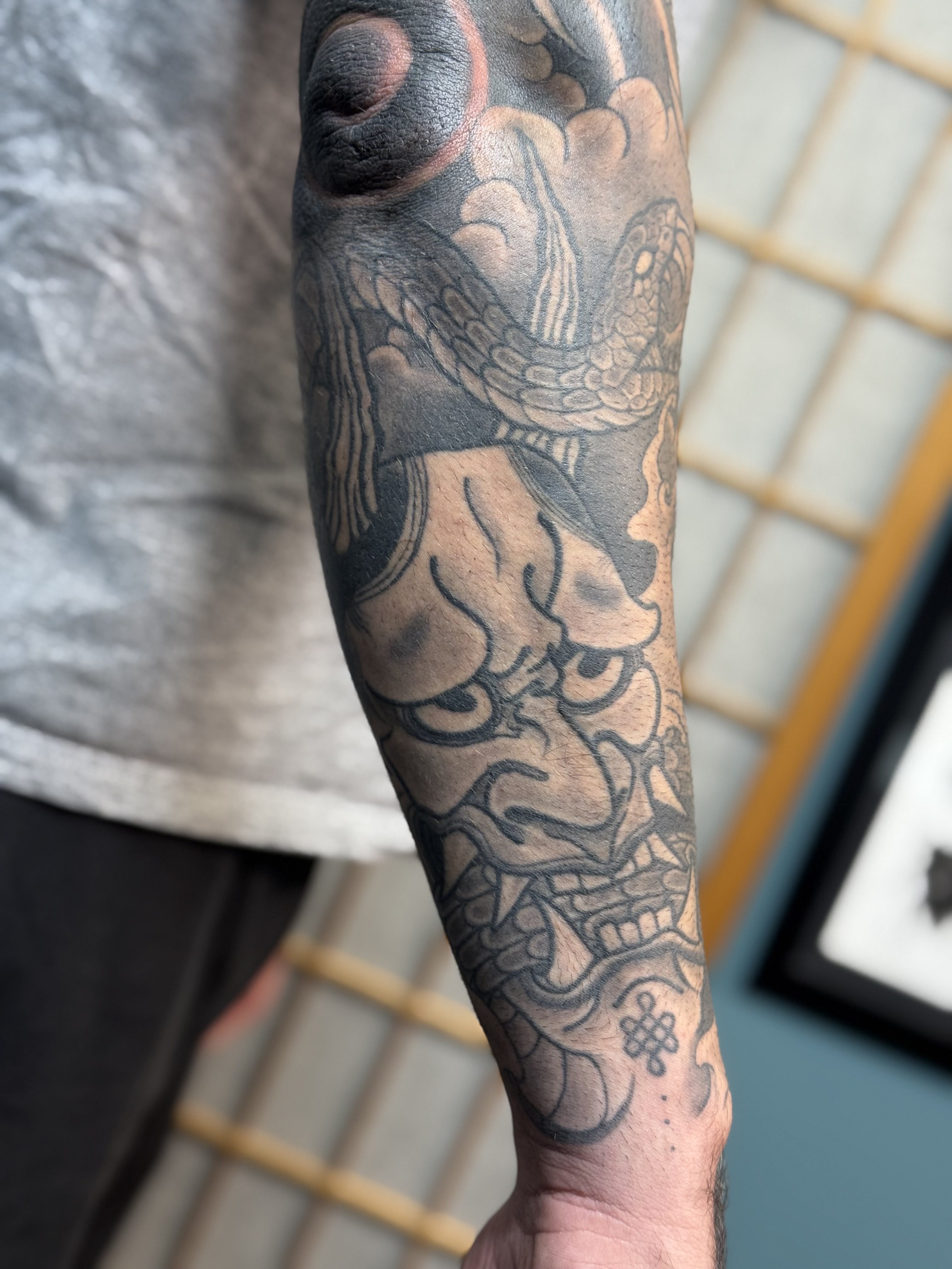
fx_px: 1760
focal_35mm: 48
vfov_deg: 39.7
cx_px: 476
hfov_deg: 30.3
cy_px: 634
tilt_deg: -7.8
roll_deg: -25.1
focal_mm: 6.76
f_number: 1.78
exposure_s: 1/100
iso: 100
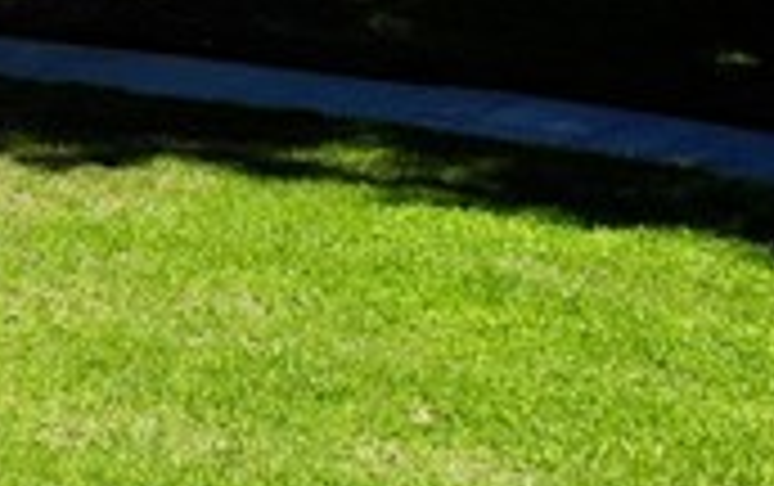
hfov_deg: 12.9
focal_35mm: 151
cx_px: -472
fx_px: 3189
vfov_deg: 8.7
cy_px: 191
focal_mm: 4.5
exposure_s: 1/934
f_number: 2.8
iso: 100
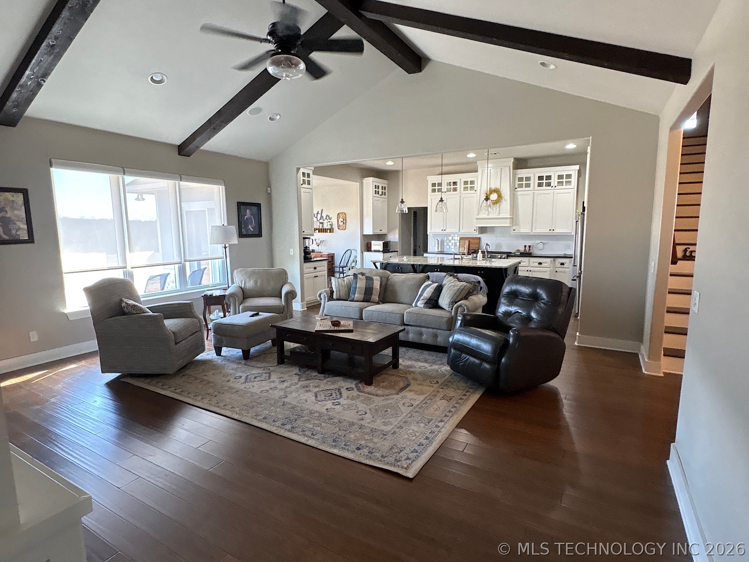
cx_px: 374
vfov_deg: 85.7
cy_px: 281
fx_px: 303
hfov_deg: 102.1
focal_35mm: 14
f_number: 2.2
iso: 320
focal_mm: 2.22
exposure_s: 1/60
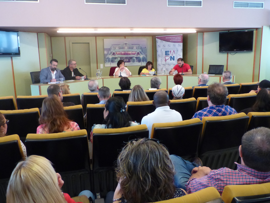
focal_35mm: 29
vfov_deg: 48.2
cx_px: 135
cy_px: 102
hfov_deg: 61.7
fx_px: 226
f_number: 3.2
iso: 800
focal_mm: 5.3
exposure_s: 1/40
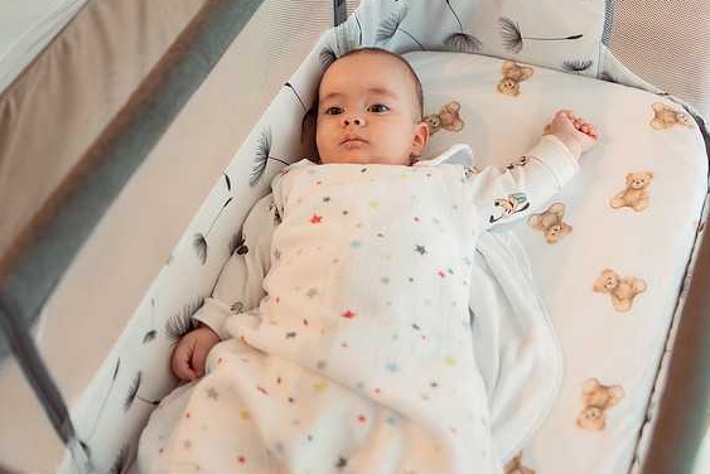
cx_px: 363
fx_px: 987
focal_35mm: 50
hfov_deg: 39.6
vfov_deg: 26.8
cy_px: 143
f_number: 2
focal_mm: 35
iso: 1250
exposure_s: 1/125
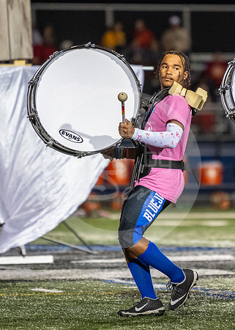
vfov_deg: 4.5
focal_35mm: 447
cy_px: 123
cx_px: 179
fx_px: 4176
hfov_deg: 3.2
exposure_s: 1/500
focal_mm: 200
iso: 4000
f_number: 2.8
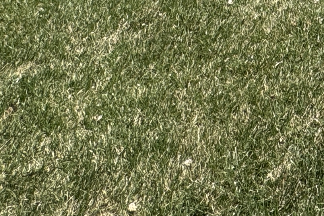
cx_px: 512
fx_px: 648
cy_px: -295
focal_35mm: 72
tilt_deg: -1.8
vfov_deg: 13.8
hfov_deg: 22.1
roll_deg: +0.5
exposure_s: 1/1832
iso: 50
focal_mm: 2.22
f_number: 2.2
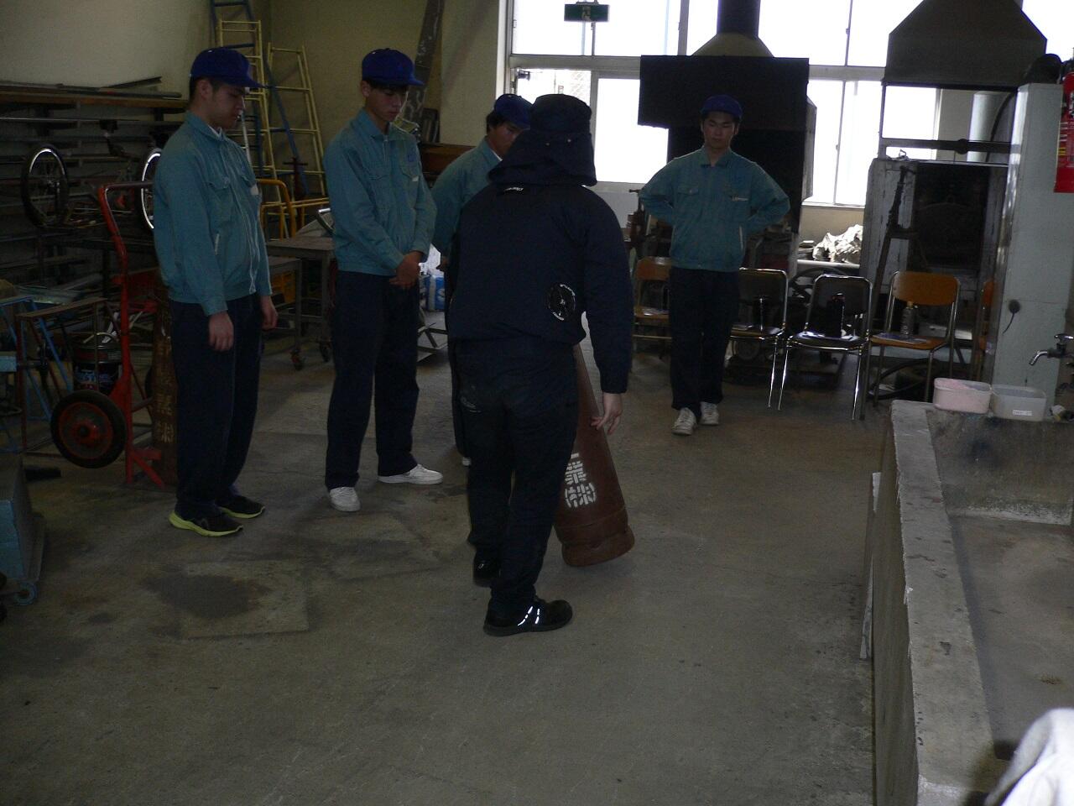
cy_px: 403
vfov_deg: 40.7
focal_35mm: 35
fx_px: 1086
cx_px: 537
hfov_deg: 52.6
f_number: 2.8
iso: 100
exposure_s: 1/60
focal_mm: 5.8
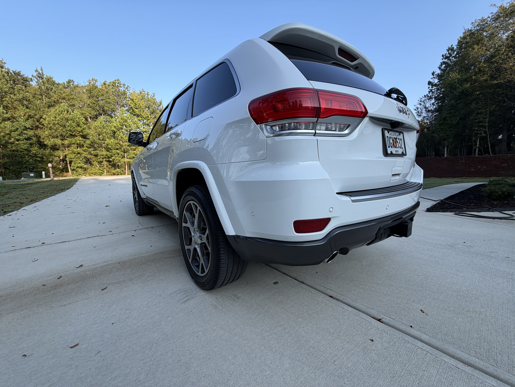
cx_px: 258
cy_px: 194
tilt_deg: -5.6
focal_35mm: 14
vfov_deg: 85.7
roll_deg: +0.1
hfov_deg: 102.1
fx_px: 208
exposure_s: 1/502
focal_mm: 2.22
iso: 50
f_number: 2.2
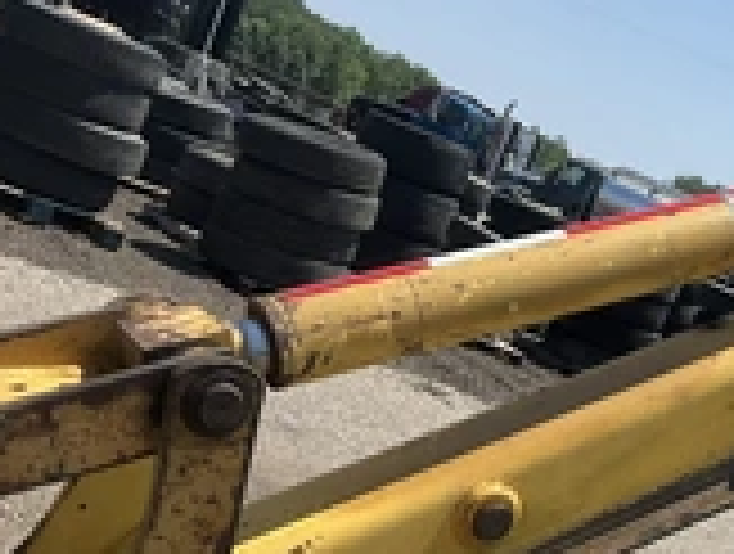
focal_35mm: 71
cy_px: 383
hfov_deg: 26.2
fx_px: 1509
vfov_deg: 20.7
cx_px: 693
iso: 25
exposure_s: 1/1912
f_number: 1.8
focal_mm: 3
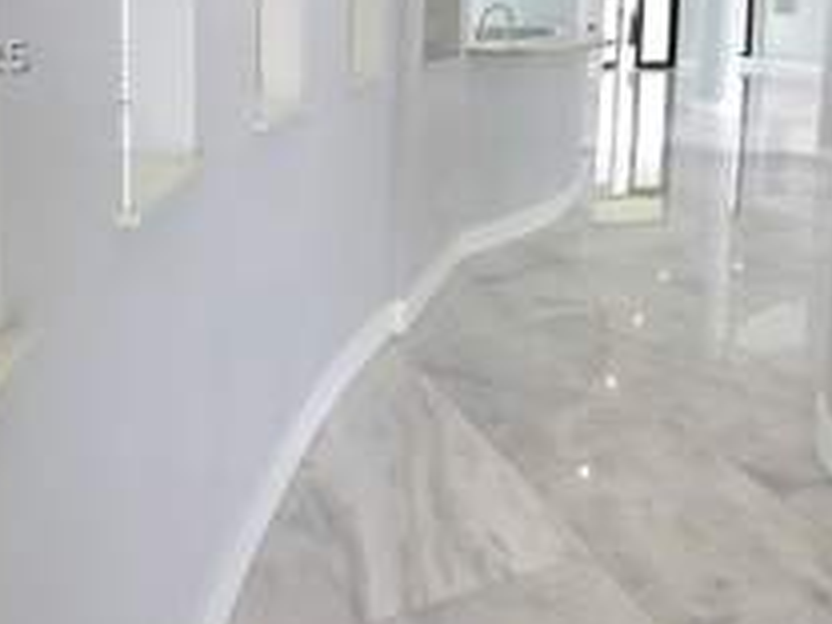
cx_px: 396
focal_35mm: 30
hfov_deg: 59.9
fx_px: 721
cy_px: 56
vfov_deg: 42.7
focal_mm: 2.2
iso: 80
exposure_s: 1/120
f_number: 2.2
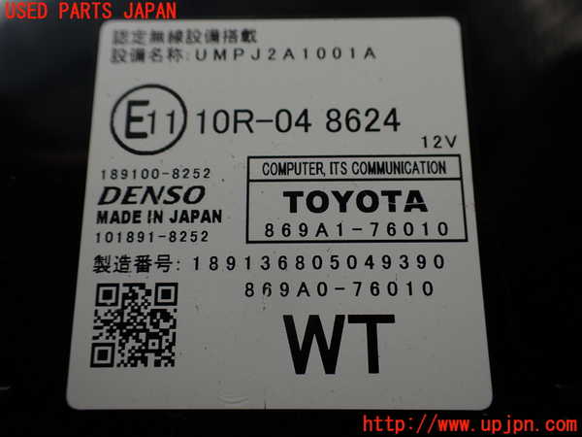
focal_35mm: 30
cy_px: 218
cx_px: 291
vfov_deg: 46.8
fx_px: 504
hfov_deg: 60.0
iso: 100
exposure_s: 1/200
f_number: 3.2
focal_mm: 5.4
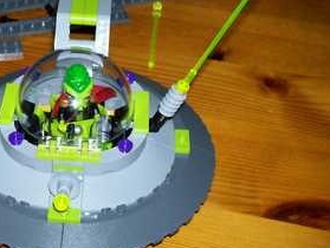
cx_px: 47
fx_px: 697
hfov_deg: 26.0
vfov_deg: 20.2
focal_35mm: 73
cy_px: 94
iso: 80
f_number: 2.7
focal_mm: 5.6
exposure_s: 1/64
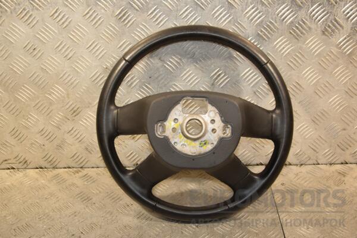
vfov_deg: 26.5
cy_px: 119
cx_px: 178
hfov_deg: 38.9
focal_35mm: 51
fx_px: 506
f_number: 5
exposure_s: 1/160
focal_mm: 34
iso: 800
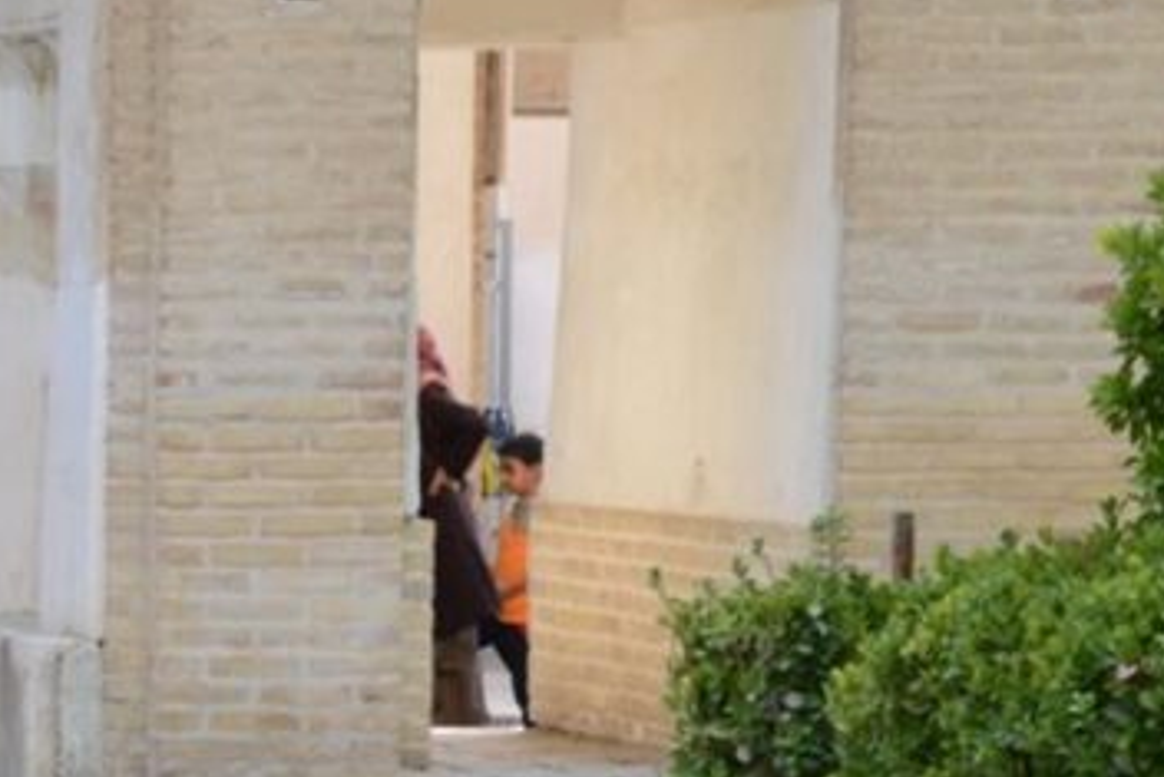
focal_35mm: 247
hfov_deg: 8.3
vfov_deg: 5.5
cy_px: 934
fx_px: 7989
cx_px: -136
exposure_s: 1/30
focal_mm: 85
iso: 100
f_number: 5
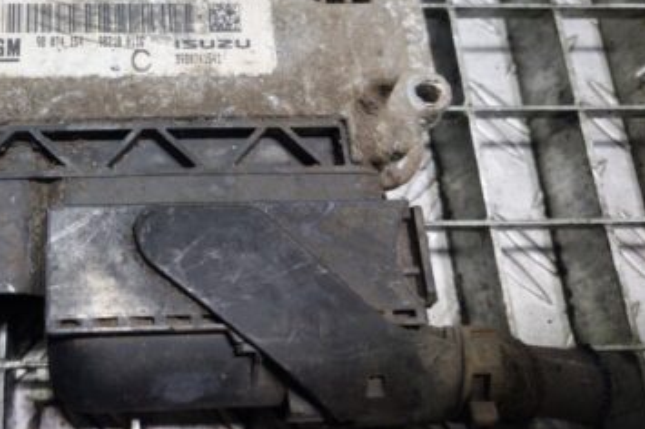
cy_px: 69
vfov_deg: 29.6
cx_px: 138
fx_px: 788
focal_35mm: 44
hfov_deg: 42.7
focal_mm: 5.23
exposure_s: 1/50
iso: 125
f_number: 1.8
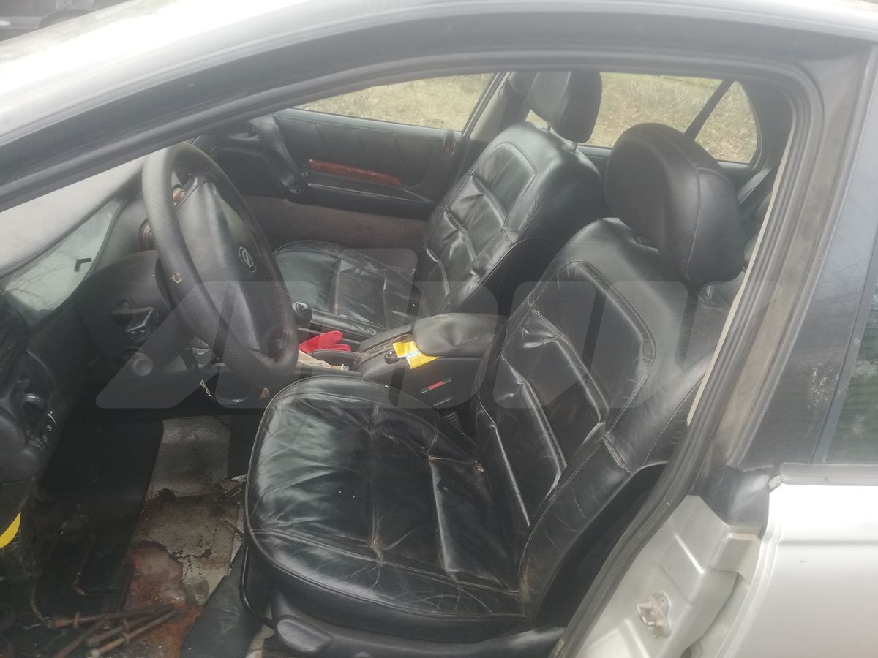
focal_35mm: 26
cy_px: 329
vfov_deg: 53.1
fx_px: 659
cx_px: 439
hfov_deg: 67.3
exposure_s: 1/50
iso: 80
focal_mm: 3.81
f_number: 2.2
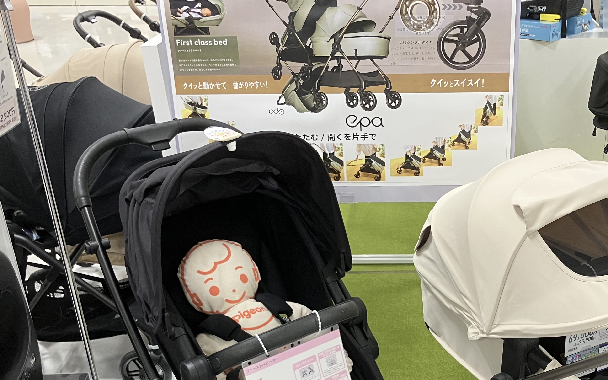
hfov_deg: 42.0
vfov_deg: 26.8
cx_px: 416
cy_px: 311
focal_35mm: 47
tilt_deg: -28.0
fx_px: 779
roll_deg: +0.5
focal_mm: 3.99
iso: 125
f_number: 1.8
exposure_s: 1/60
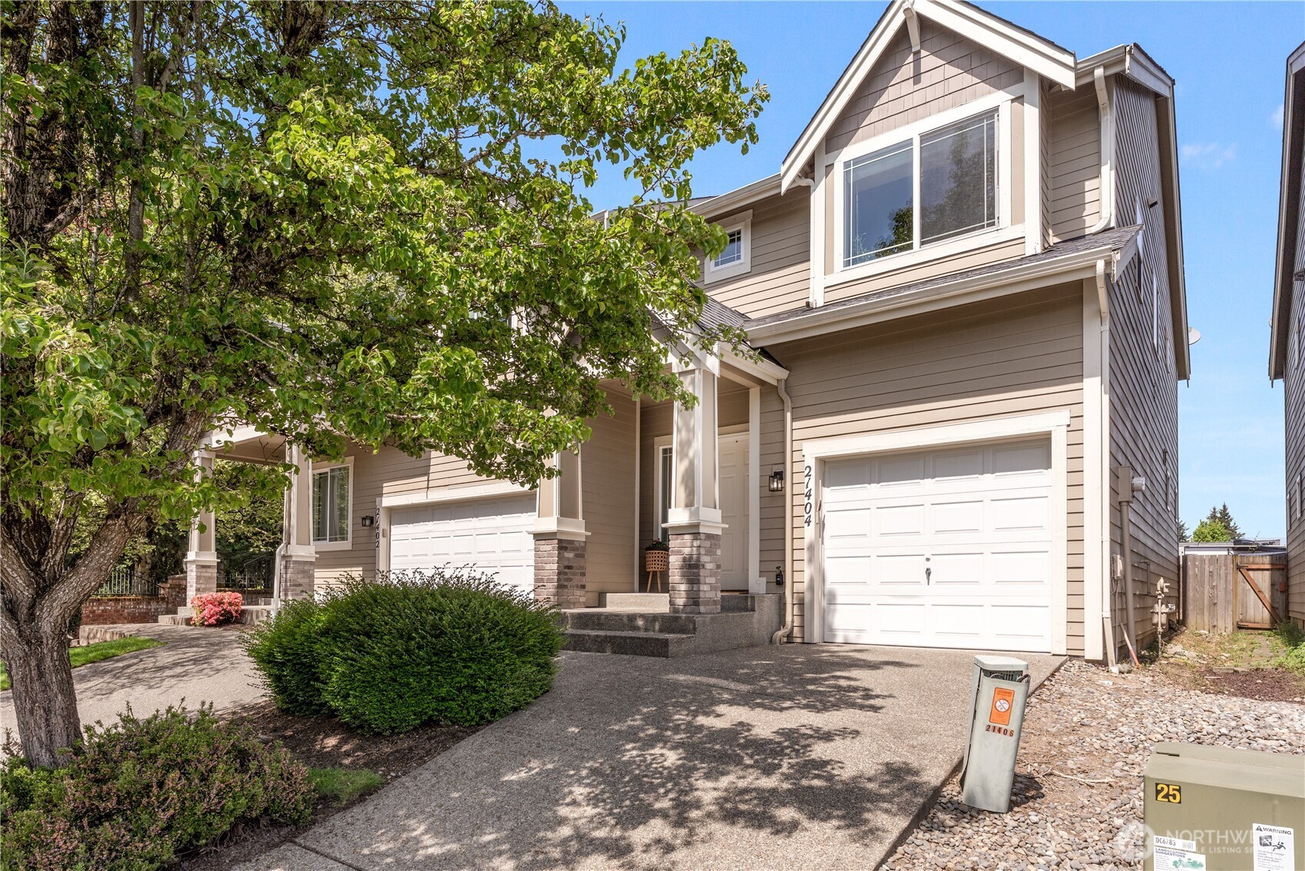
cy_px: 436
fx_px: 725
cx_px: 652
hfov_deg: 84.0
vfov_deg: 61.9
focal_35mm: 20
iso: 320
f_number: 8
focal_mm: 20
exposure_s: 1/160
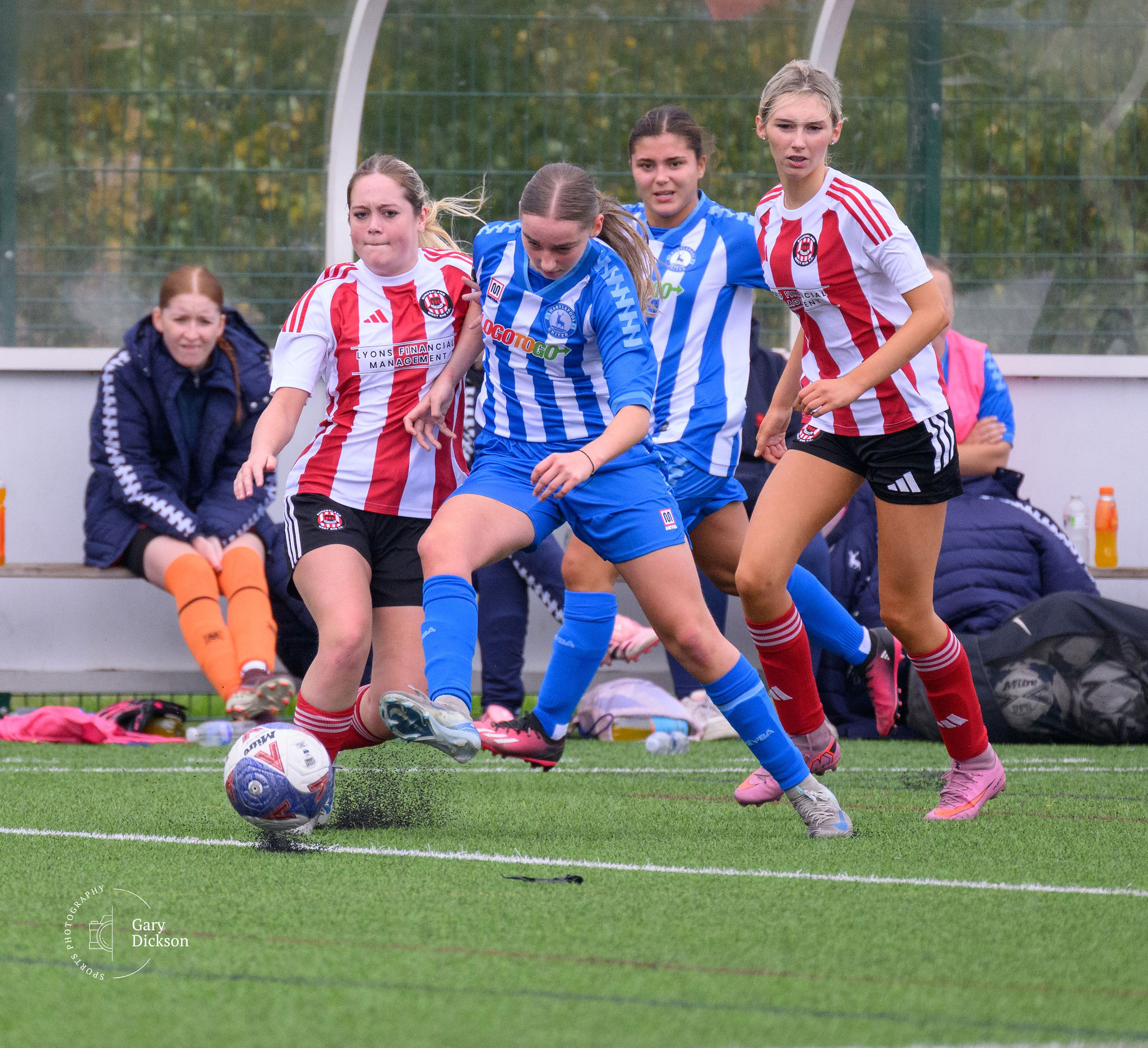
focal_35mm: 827
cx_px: 371
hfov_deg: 2.2
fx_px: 29709
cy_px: 274
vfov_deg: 2.0
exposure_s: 1/1250
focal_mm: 360
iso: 1600
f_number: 5.6
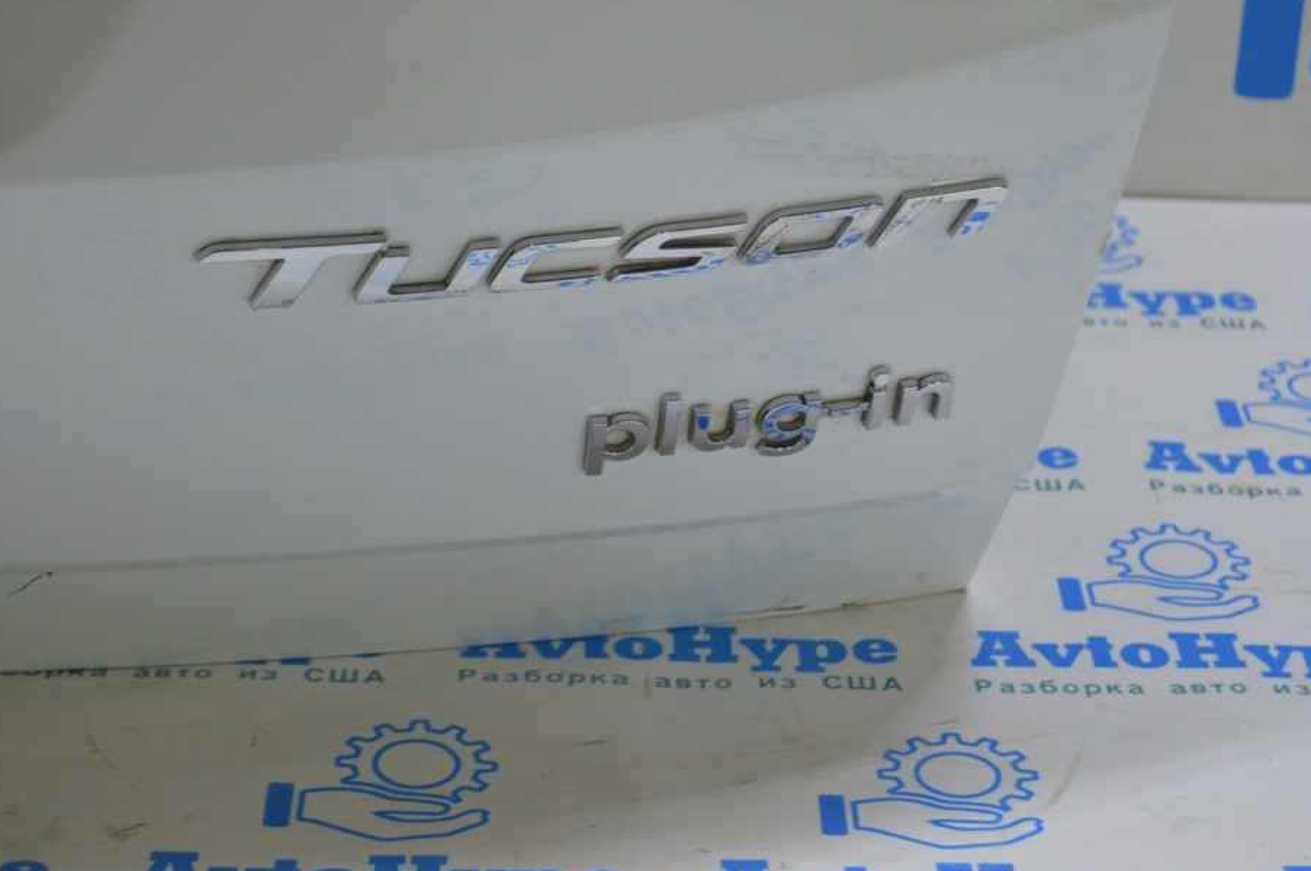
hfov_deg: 21.8
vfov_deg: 14.6
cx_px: 677
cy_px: 381
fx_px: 3404
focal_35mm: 94
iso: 400
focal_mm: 55
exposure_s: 1/20
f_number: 5.6
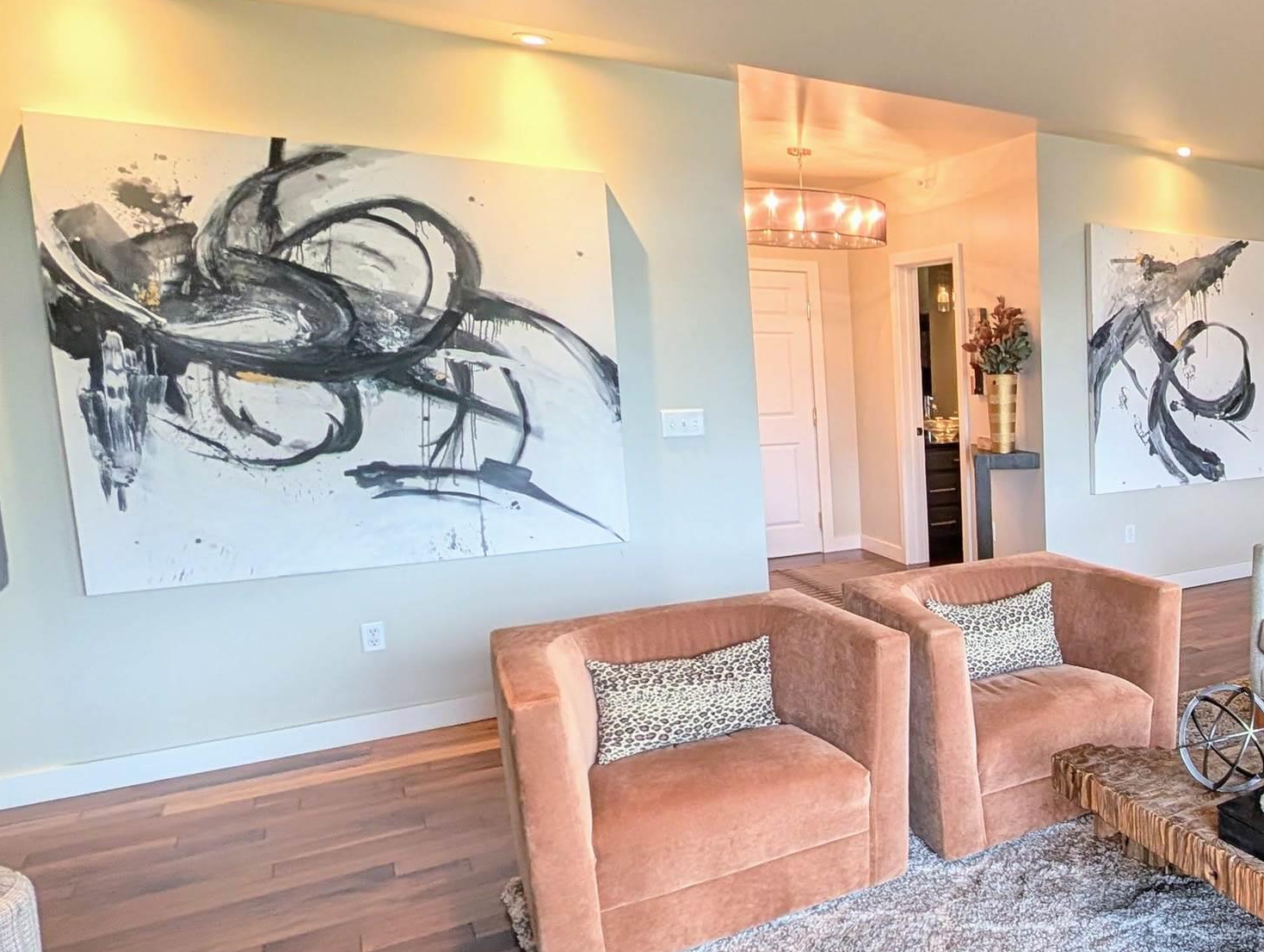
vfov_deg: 55.0
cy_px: 488
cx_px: 1277
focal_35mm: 25
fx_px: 914
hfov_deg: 53.6
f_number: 1.7
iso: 80
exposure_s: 1/120
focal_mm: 2.02
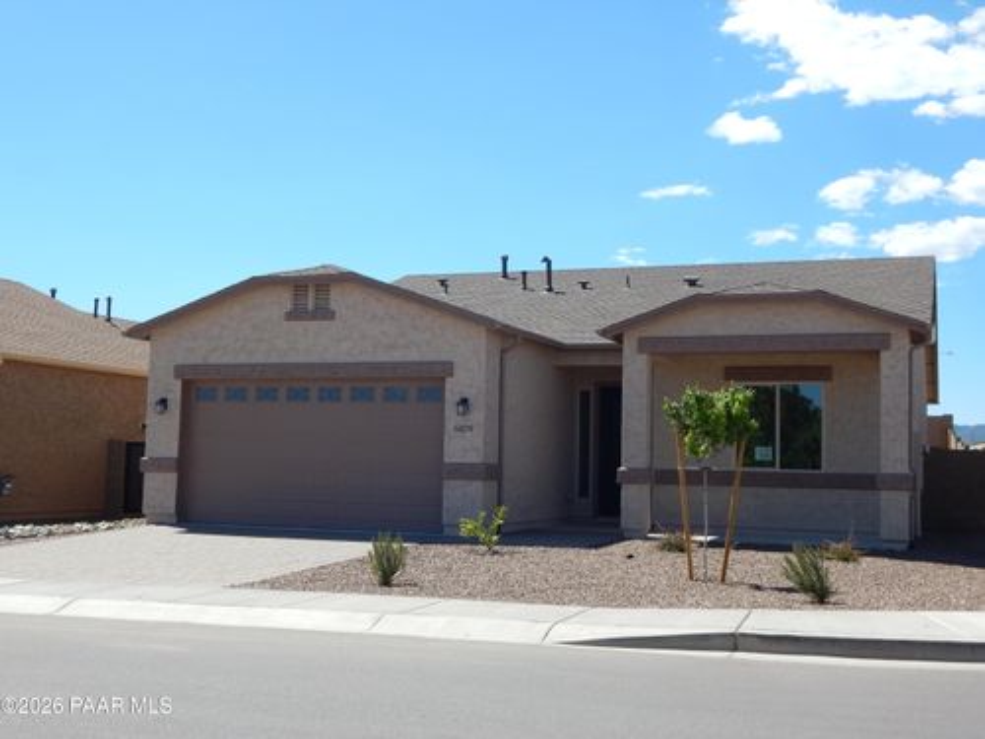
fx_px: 1224
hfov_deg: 43.9
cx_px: 492
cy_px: 370
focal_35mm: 43
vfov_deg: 33.6
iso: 125
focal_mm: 7.7
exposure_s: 1/1500
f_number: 3.6
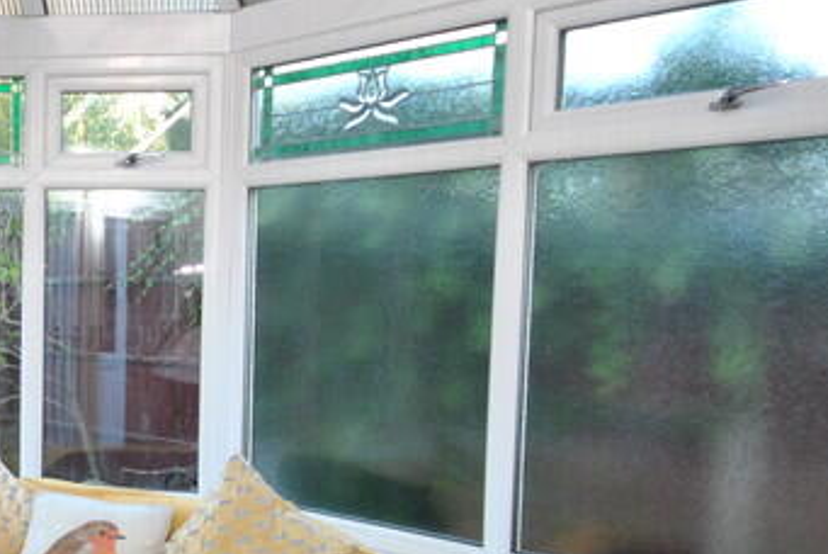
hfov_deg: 38.8
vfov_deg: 29.6
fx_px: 1036
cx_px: 10
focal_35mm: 45
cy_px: 400
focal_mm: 10
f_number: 4
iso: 200
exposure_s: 1/60
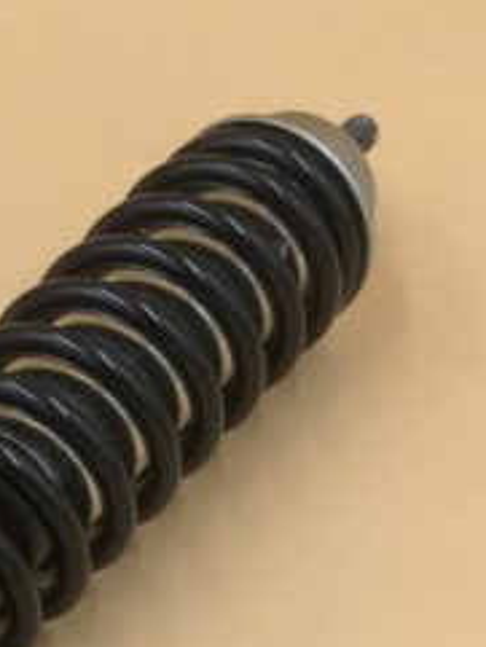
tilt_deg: -55.1
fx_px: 2226
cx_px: -156
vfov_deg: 15.3
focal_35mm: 119
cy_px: 977
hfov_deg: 12.1
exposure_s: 1/367
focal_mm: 3.99
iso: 20
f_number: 1.8
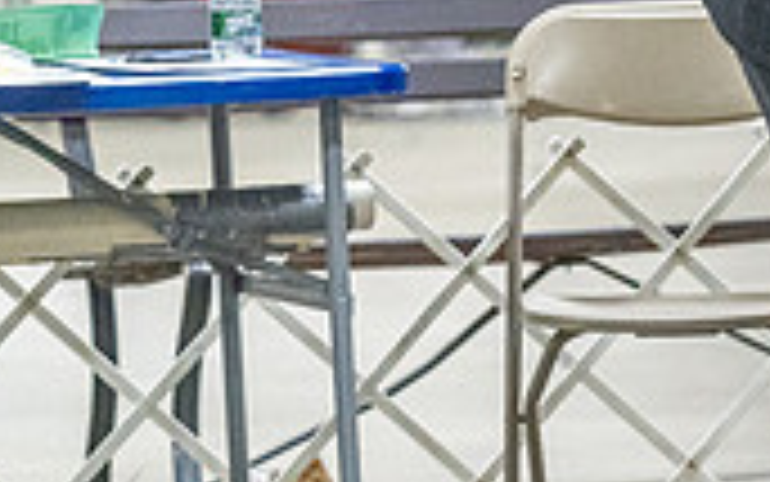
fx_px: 6948
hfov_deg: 6.3
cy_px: 34
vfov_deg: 4.0
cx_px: 1099
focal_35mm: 331
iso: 6400
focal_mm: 96
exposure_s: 1/400
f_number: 3.2
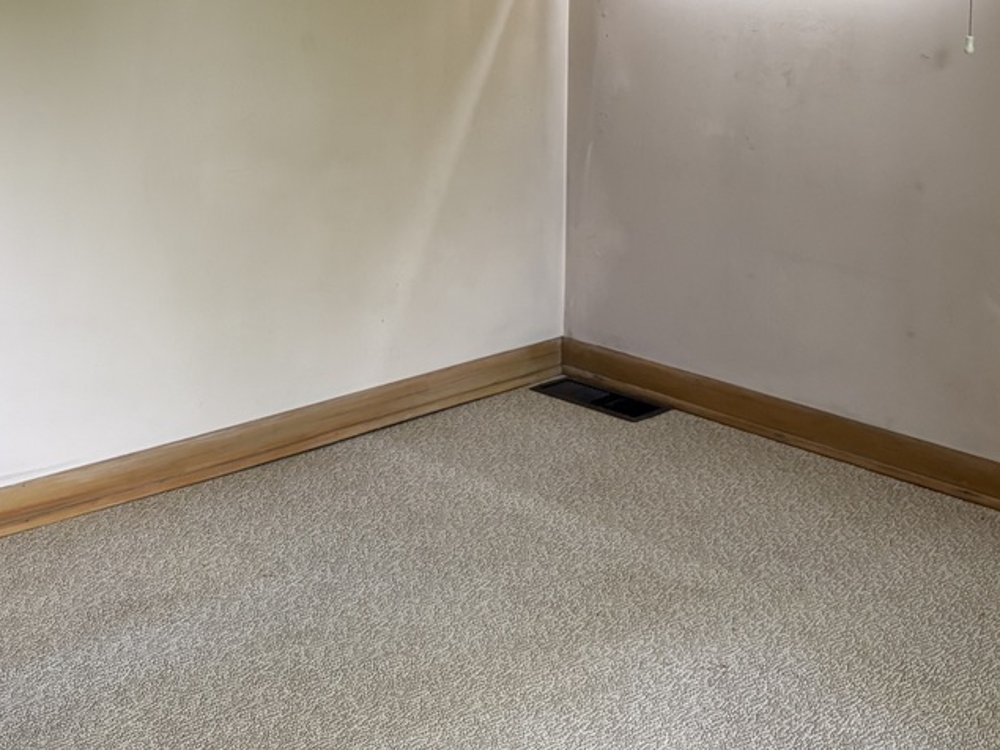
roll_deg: -1.2
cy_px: -36
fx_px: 1704
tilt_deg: -4.5
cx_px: 545
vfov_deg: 23.5
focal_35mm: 59
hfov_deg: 32.7
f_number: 1.6
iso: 200
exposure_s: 1/60
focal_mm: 5.96
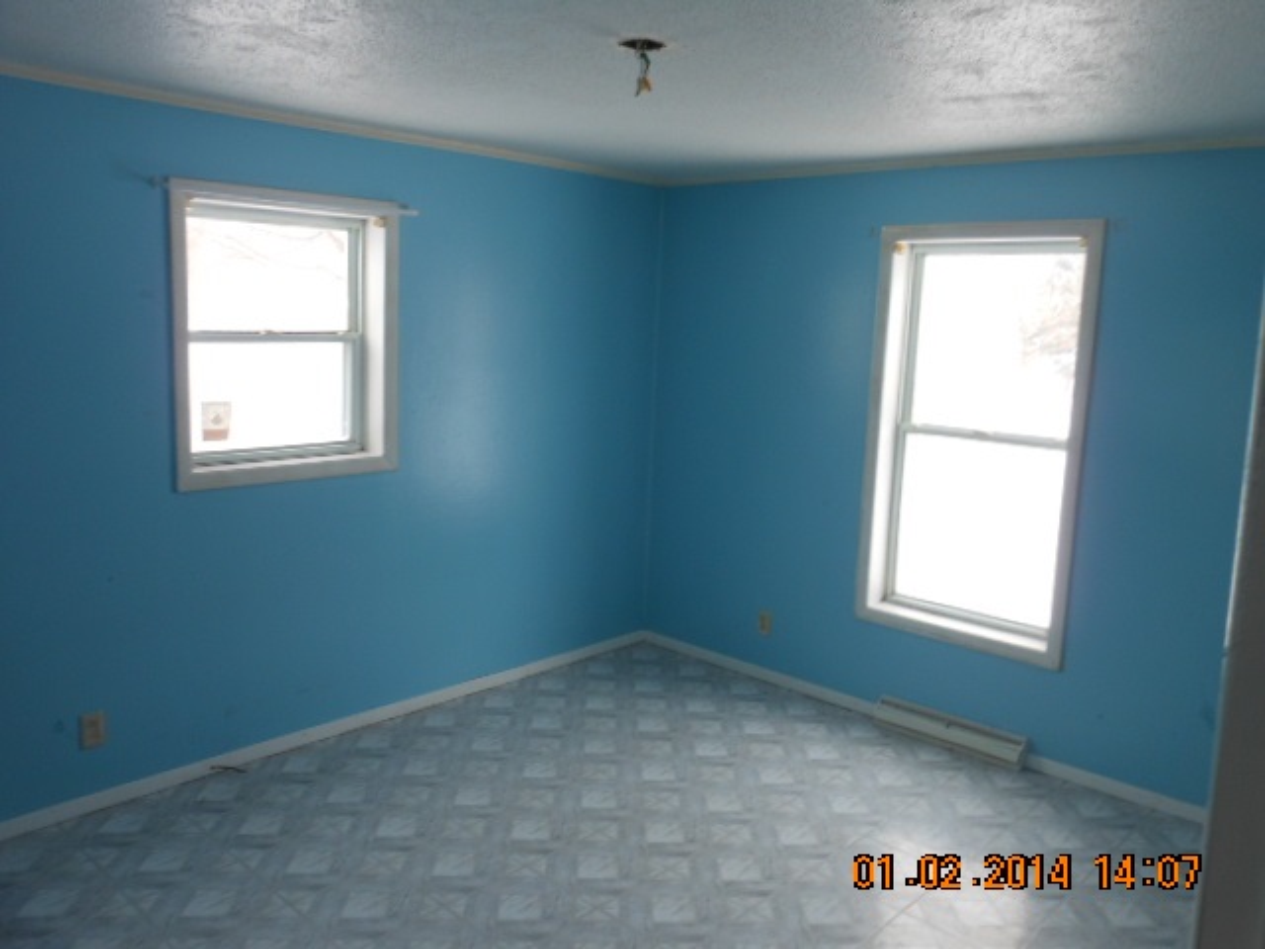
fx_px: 1023
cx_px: 632
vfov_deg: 49.7
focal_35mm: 28
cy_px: 474
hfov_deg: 63.4
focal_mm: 5
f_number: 3.7
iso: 80
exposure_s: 1/60
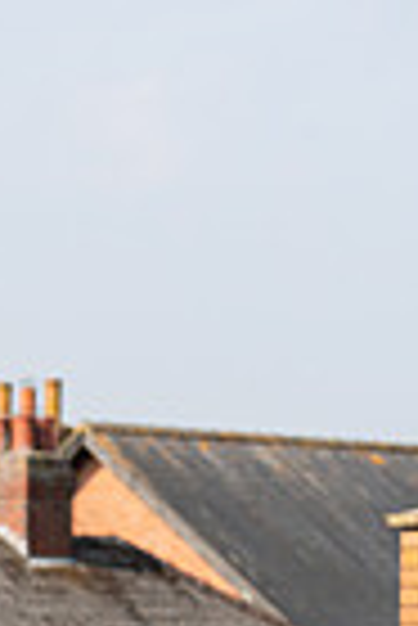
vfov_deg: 8.3
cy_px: 1009
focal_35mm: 242
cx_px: -184
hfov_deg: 5.6
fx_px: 4204
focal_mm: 75
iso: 200
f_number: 4
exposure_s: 1/1000
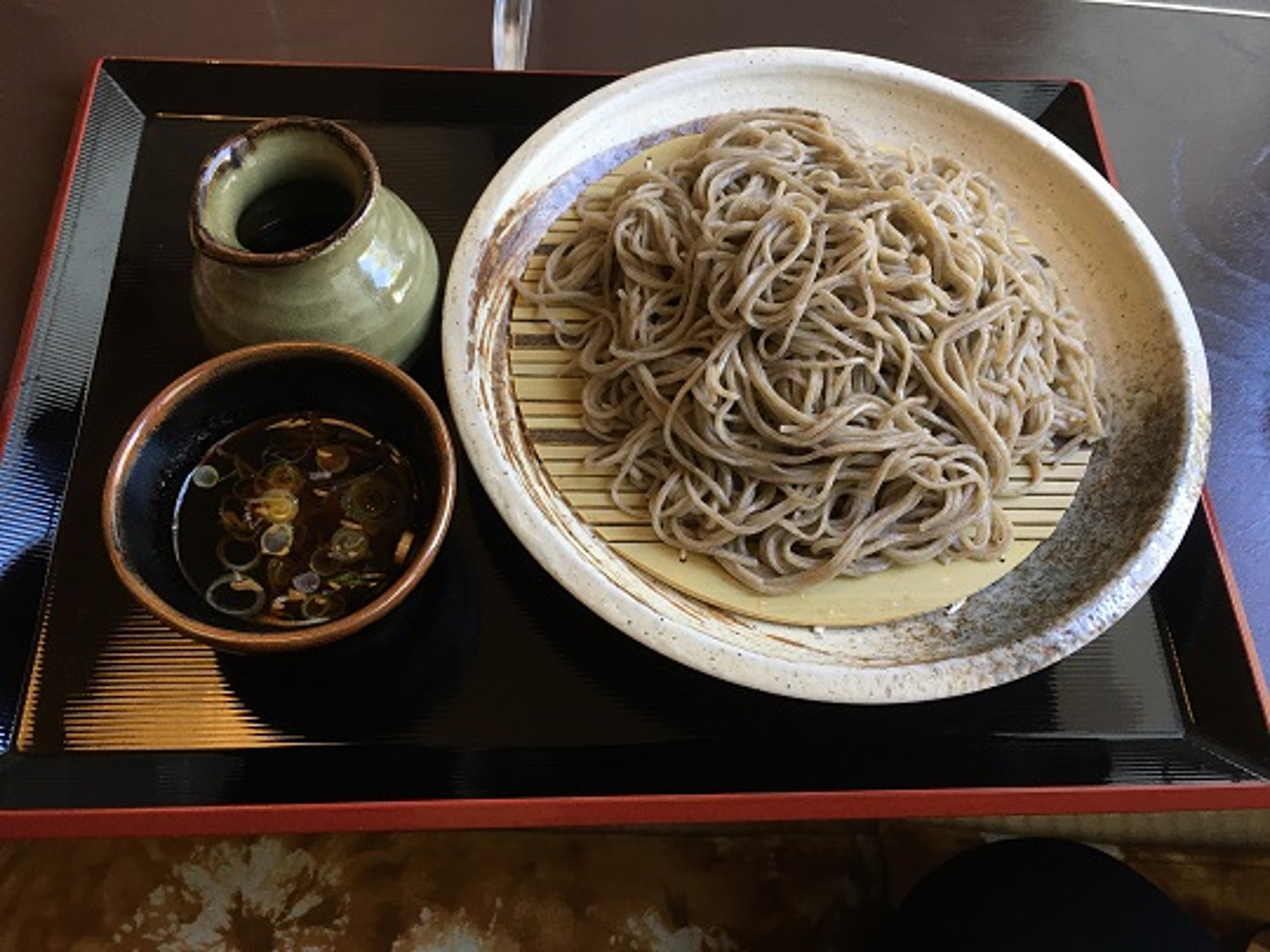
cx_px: 635
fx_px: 1064
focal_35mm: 29
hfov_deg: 61.7
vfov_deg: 48.2
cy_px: 476
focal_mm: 4.15
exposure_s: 1/30
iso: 80
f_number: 2.2
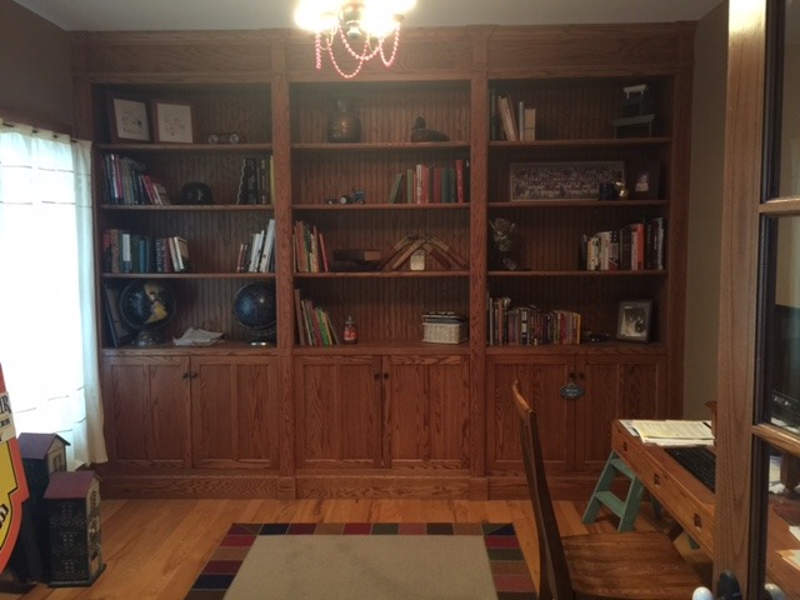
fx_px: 670
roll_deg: +0.2
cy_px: 300
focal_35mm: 29
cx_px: 400
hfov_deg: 61.7
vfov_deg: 48.2
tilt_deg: -4.4
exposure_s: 1/4
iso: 80
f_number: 2.2
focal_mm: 4.15
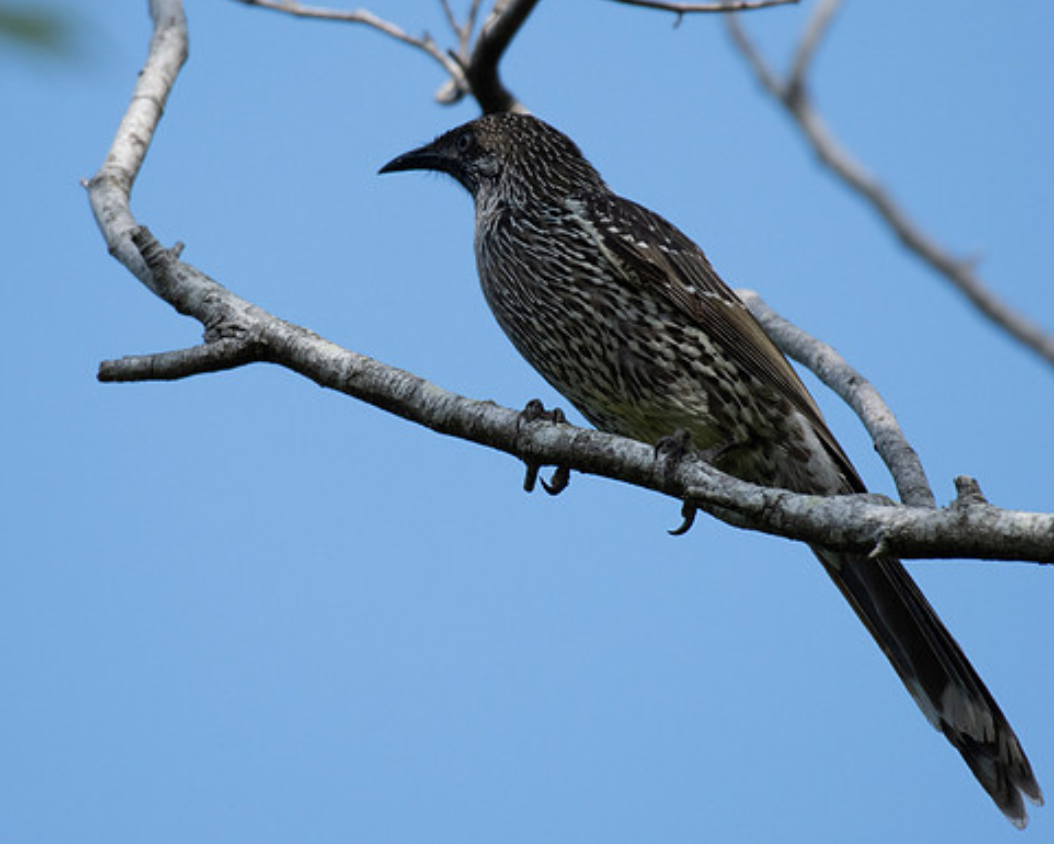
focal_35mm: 1128
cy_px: 341
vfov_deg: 1.4
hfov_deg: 1.7
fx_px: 35194
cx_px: 468
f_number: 5.6
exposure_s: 1/1250
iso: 200
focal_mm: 500
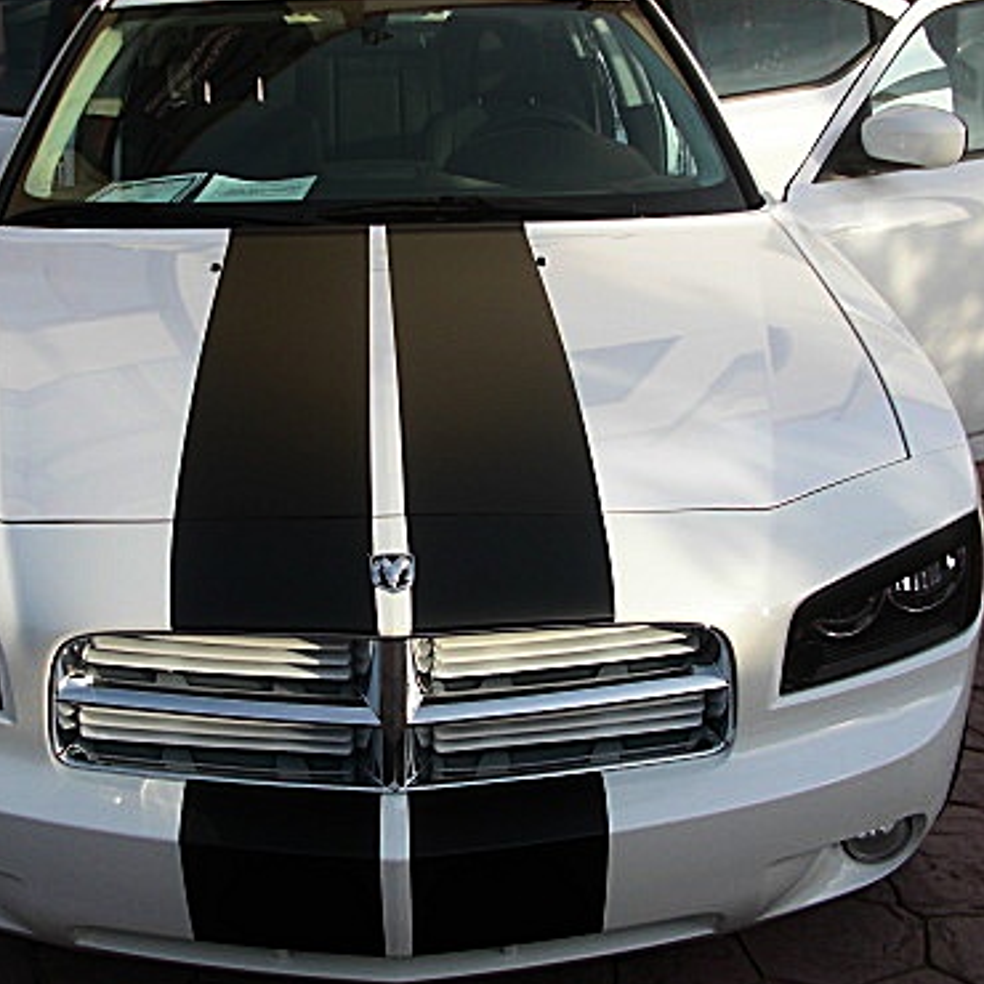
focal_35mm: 55
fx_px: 1769
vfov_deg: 31.1
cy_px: 431
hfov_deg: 31.0
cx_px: 372
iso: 50
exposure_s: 1/500
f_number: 2.8
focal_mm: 6.3
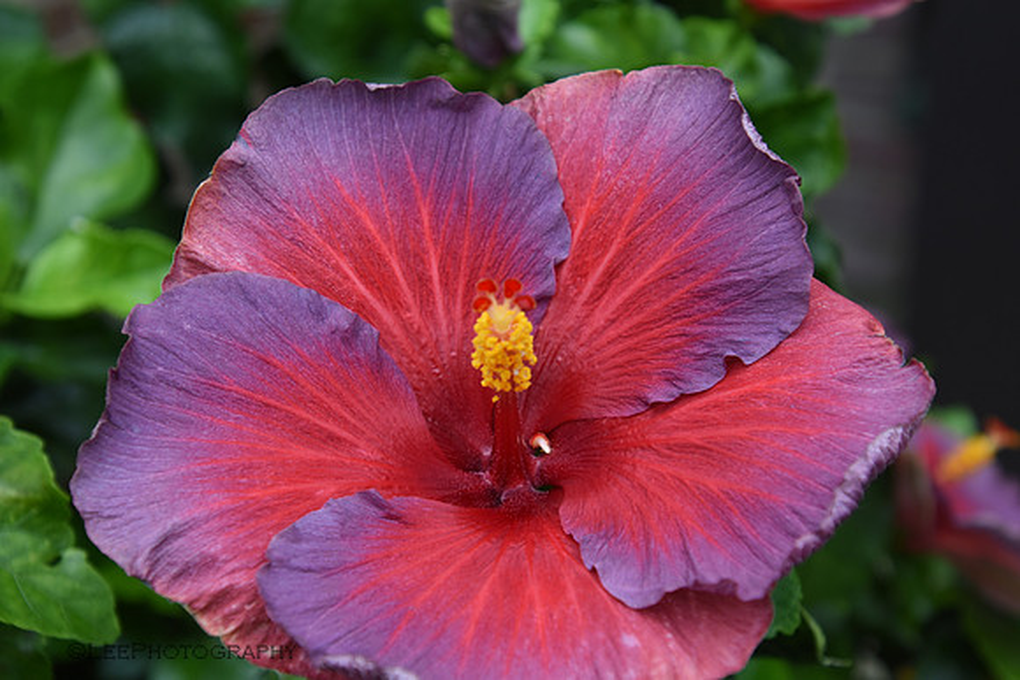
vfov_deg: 16.6
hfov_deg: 24.6
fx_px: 2338
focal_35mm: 82
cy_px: 340
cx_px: 510
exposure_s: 1/125
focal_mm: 55
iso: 250
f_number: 5.6
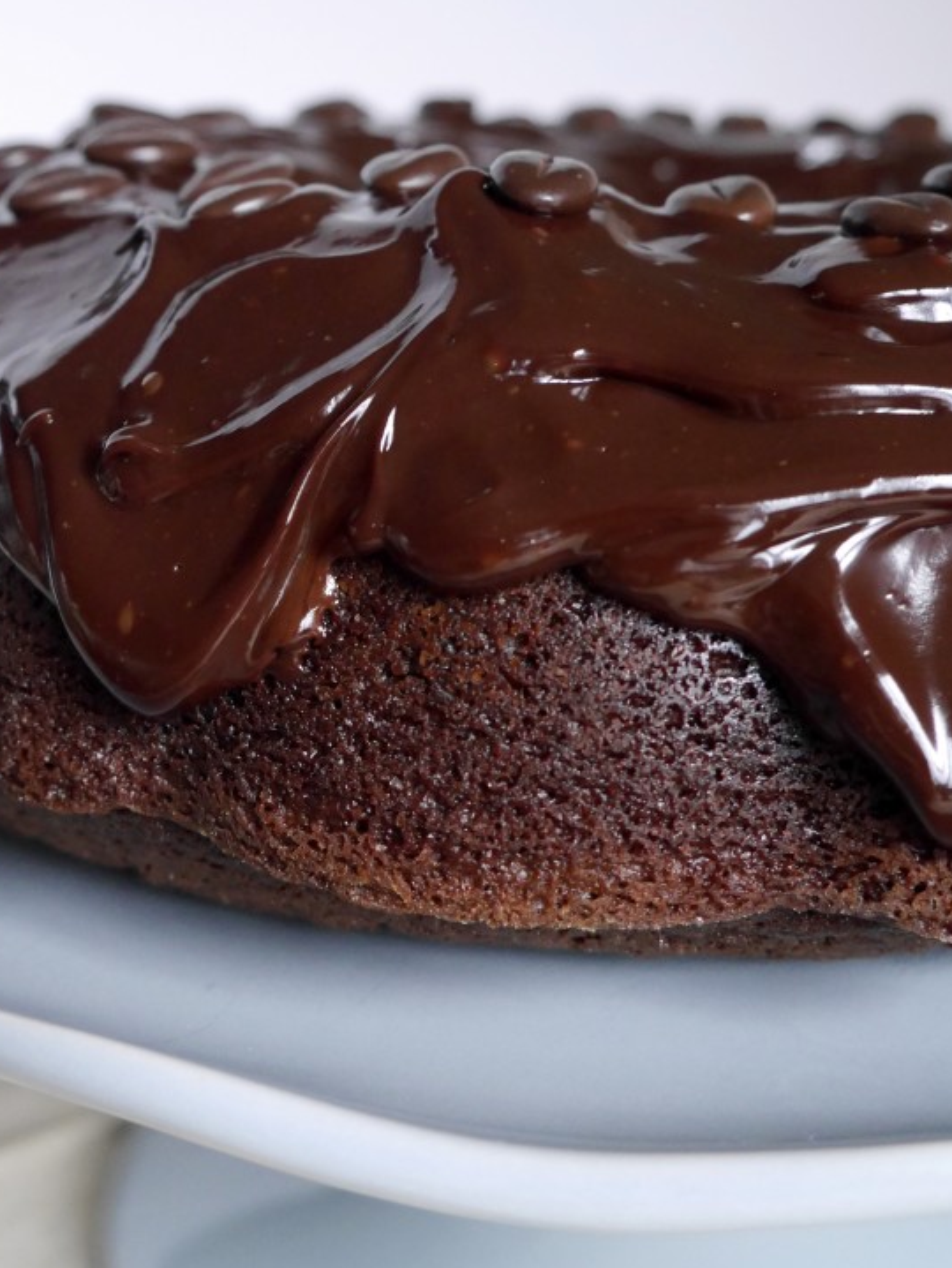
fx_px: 2088
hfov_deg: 25.5
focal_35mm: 57
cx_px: 315
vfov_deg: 33.8
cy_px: 610
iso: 1600
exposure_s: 1/60
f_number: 4.4
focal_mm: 20
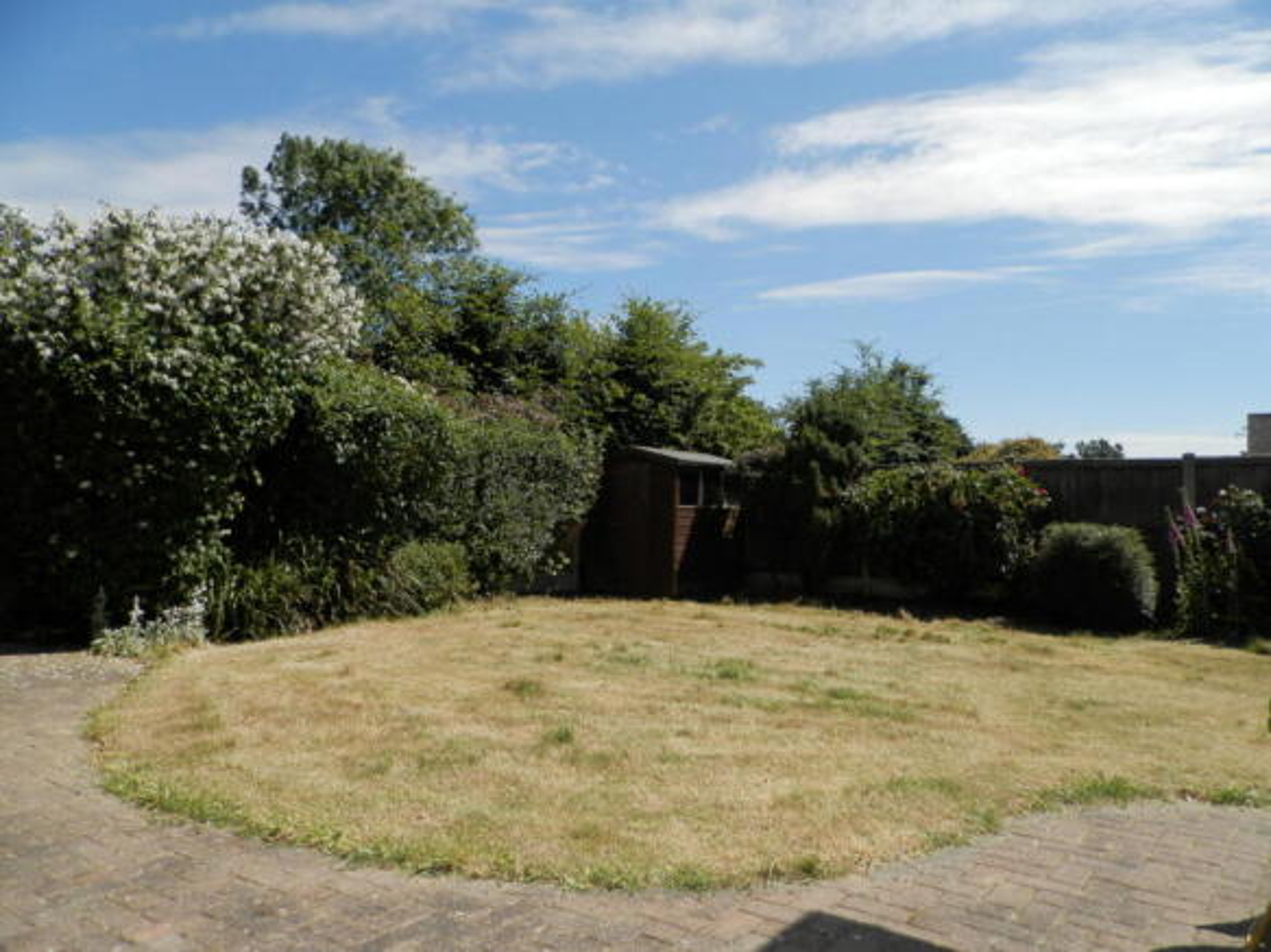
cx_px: 636
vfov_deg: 54.9
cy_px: 476
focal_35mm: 25
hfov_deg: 69.4
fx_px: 918
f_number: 3.1
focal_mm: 4.5
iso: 80
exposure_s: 1/1250
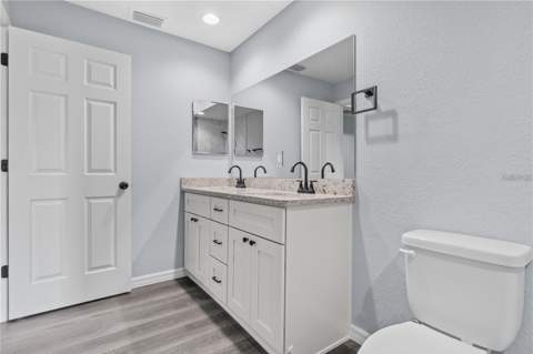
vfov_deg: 71.9
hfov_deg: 95.0
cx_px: 266
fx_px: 244
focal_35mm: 16
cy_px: 177
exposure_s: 1
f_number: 8
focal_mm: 11
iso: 250
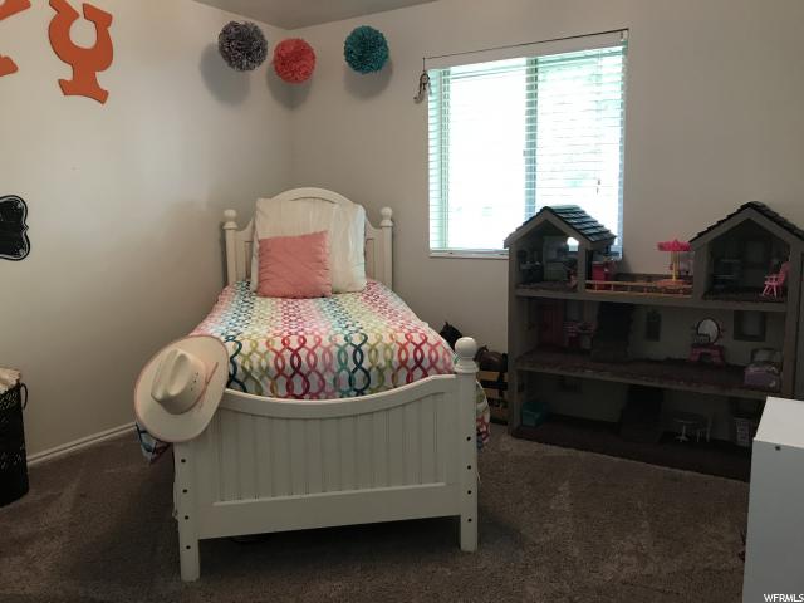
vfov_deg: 49.7
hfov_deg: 63.4
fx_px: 650
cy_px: 302
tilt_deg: -7.8
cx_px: 402
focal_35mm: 28
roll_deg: +0.2
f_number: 1.8
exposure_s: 1/17
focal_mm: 3.99
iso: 40
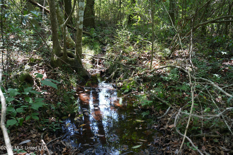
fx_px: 201
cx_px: 116
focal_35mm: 31
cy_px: 78
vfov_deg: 42.3
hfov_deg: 60.3
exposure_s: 1/25
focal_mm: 31
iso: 250
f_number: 5.6
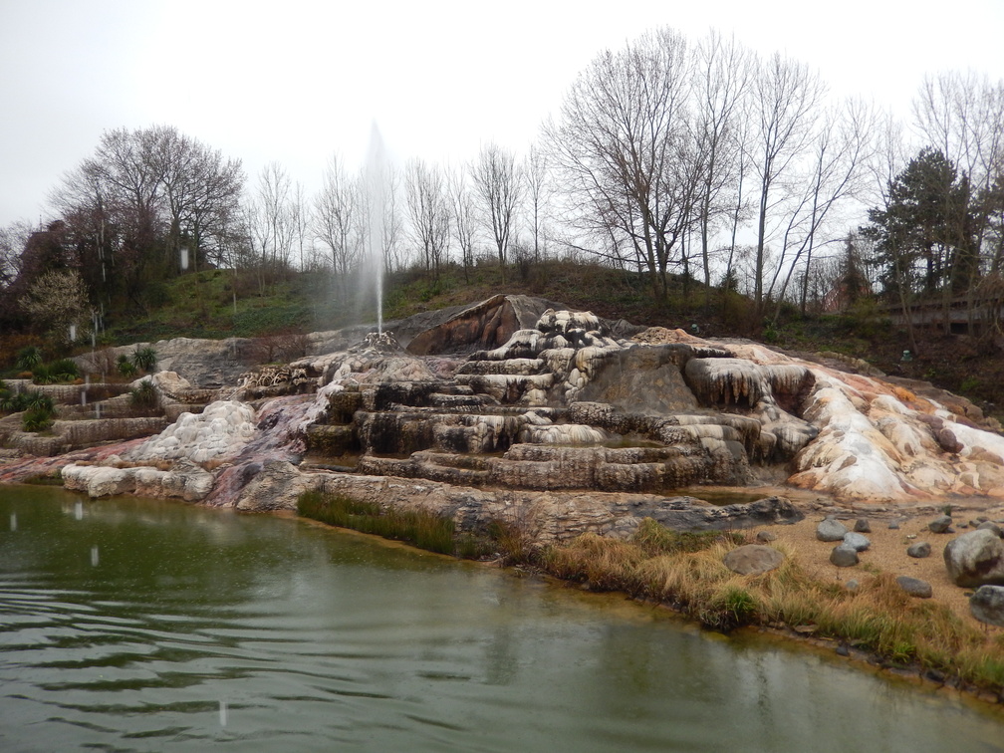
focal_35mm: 25
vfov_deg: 54.9
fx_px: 725
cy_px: 376
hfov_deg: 69.4
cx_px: 502
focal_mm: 4.5
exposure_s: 1/250
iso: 125
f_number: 3.4
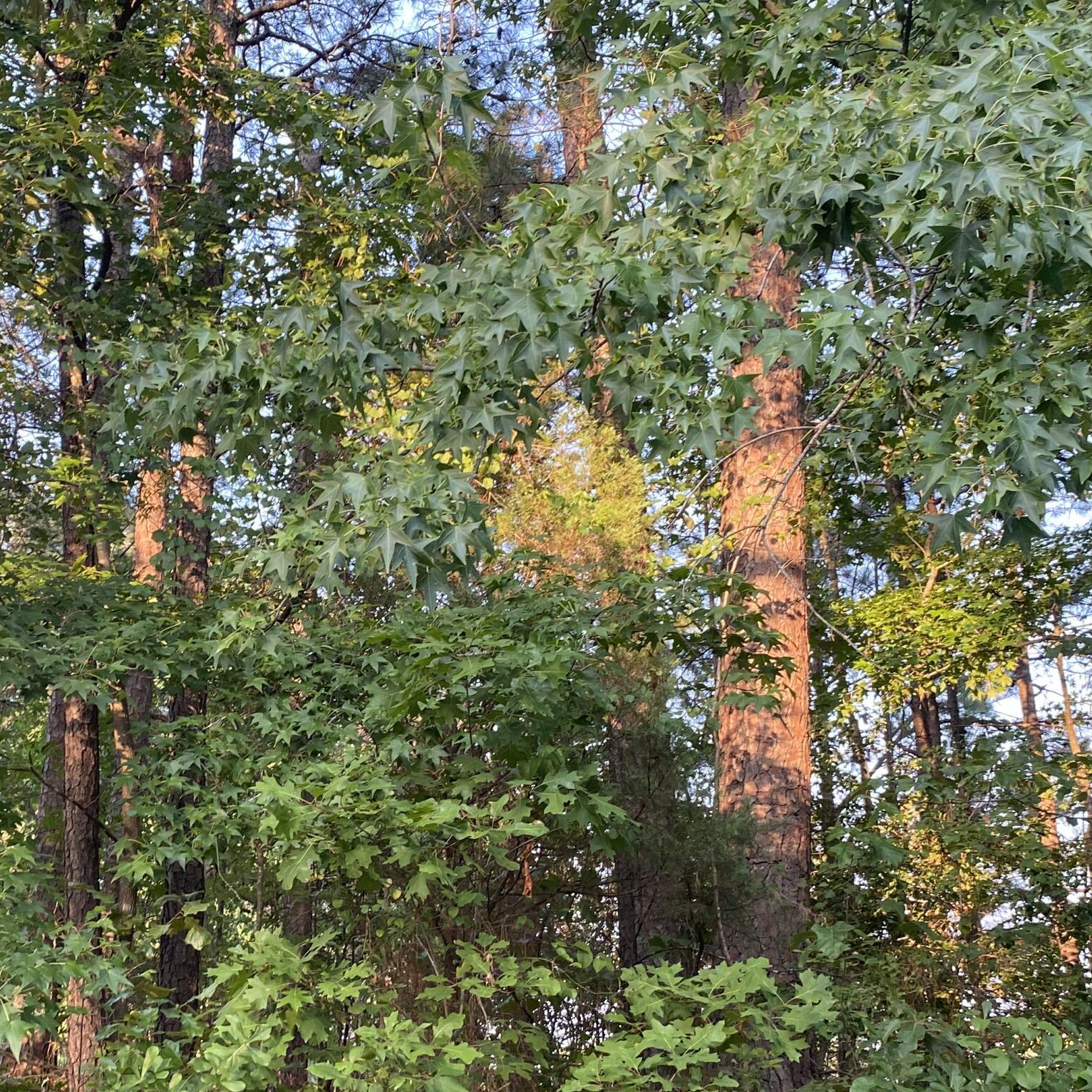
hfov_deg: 37.1
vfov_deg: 37.5
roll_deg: -1.4
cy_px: 613
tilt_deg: +20.1
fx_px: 1606
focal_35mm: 45
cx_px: 358
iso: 64
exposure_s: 1/122
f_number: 1.8
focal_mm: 4.25
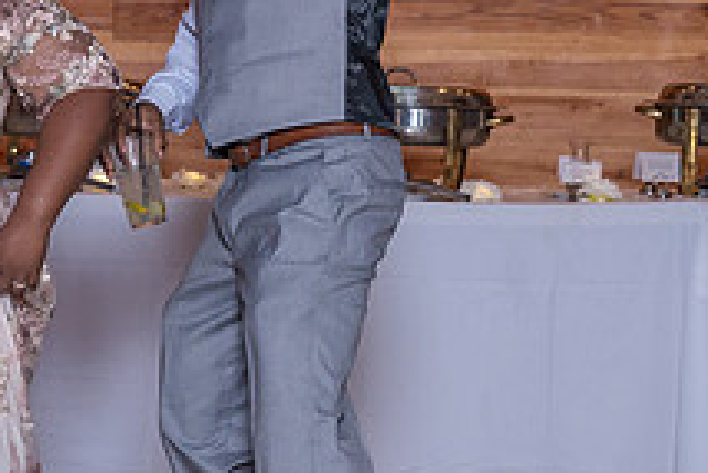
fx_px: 3896
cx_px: 124
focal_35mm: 198
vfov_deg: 6.9
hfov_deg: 10.3
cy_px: 142
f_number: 4.5
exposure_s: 1/200
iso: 2000
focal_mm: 60
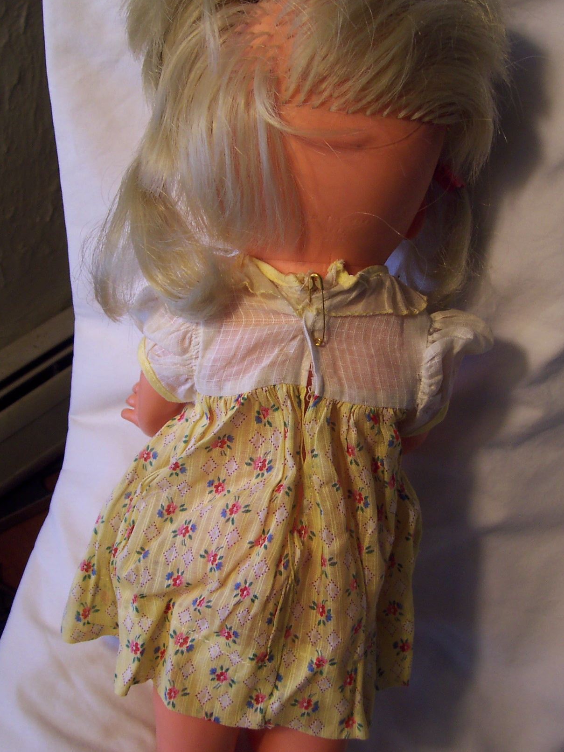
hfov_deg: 37.7
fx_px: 826
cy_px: 373
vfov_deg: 49.0
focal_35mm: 38
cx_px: 279
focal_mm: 5.6
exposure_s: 1/60
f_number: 2.8
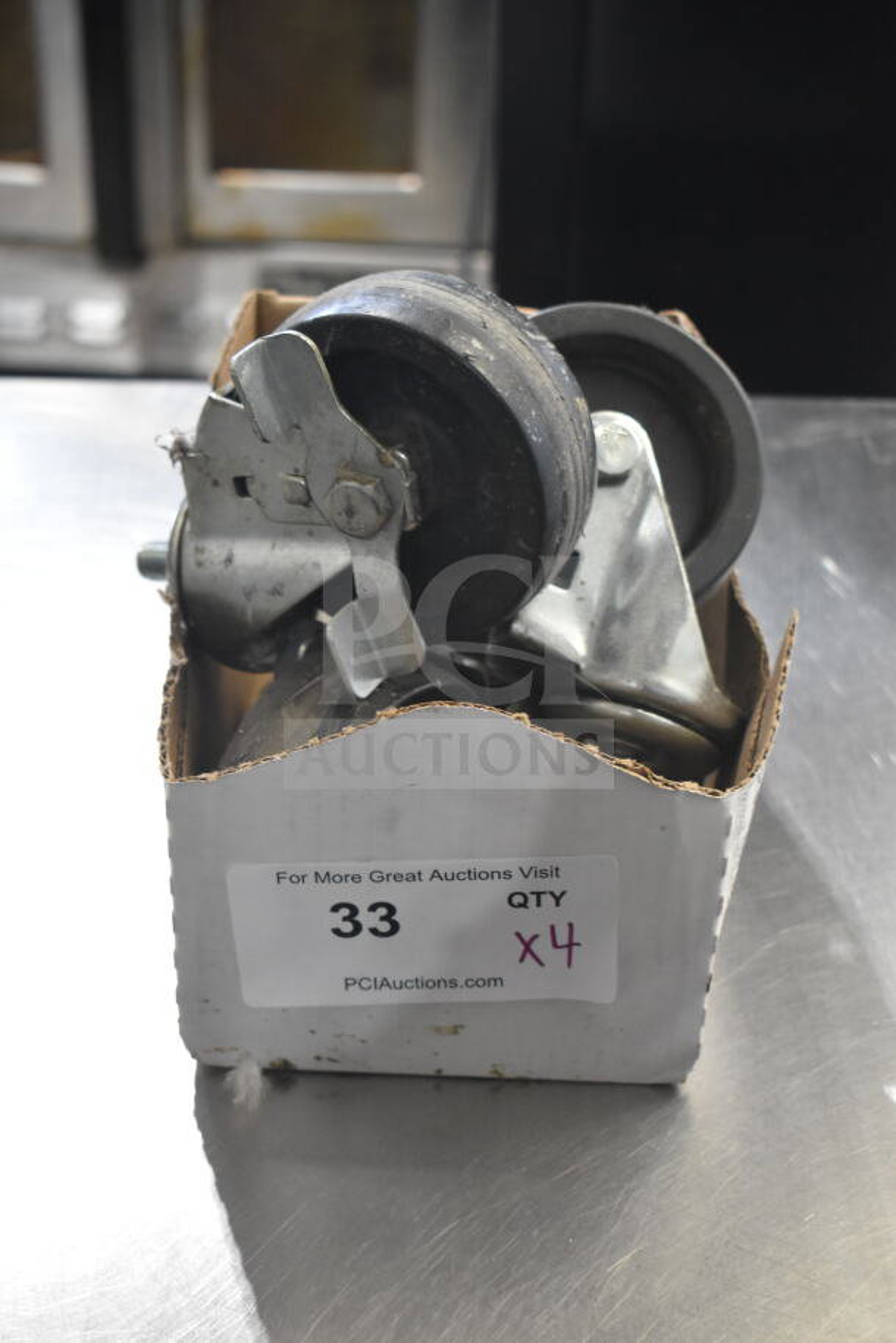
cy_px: 672
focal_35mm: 57
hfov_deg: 23.8
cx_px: 448
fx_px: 2126
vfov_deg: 35.0
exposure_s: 1/100
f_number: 5
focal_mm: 38
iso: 1600
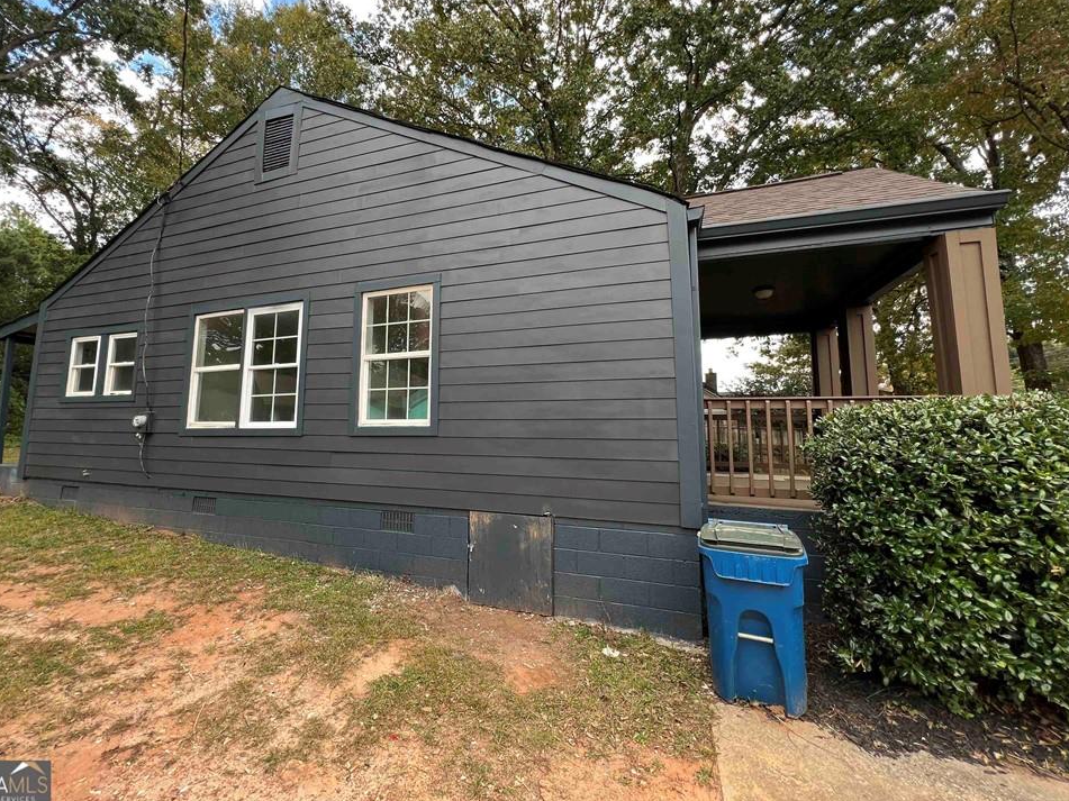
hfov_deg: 101.9
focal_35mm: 14
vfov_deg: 85.5
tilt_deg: +7.6
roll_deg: +0.5
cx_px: 497
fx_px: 432
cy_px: 372
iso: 32
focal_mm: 1.57
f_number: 1.8
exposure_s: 1/160
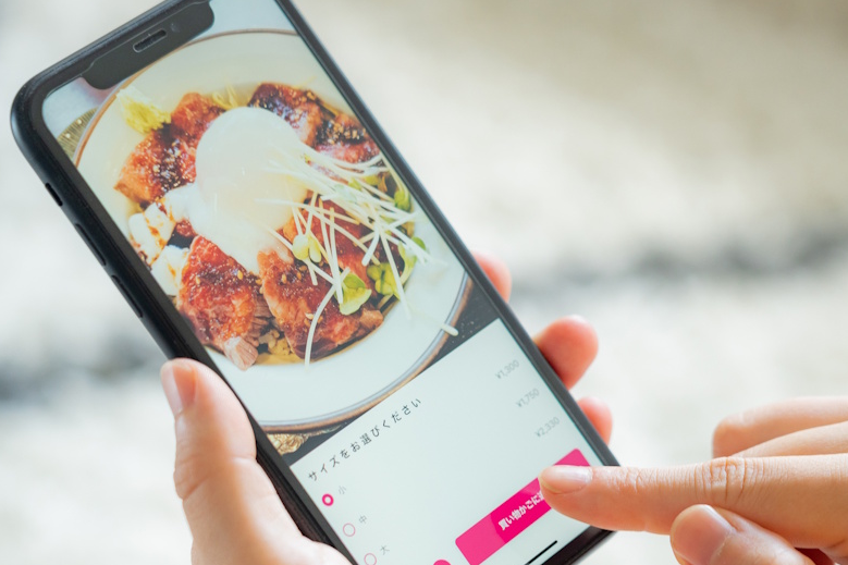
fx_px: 3156
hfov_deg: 15.3
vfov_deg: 10.2
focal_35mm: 134
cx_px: 520
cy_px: 355
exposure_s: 1/60
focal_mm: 87
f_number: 4.5
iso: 640
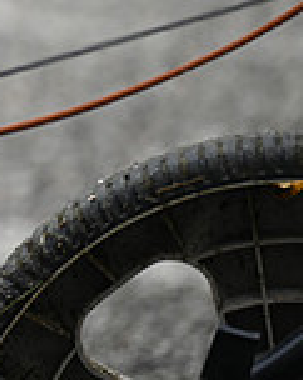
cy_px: -38
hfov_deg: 2.1
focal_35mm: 717
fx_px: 8062
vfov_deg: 2.7
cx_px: -333
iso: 200
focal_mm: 200
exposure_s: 1/1000
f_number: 2.8
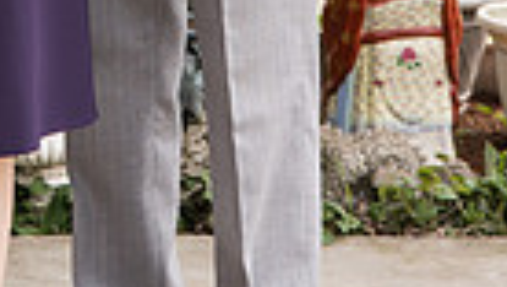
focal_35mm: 239
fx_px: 3217
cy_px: -453
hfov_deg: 9.0
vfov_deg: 4.9
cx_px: 40
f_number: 5
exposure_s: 1/500
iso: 400
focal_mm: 70
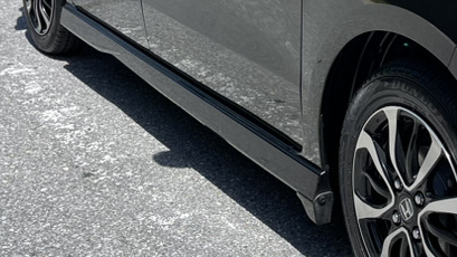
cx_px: 477
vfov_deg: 14.5
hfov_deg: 25.0
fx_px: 969
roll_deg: -1.3
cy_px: -72
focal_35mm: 80
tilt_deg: -8.4
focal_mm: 5.1
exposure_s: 1/2433
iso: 32
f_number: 1.6
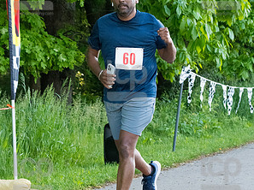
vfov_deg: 9.7
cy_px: 83
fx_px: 1121
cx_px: 127
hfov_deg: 12.9
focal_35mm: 153
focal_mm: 70
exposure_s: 1/1600
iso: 4000
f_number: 5.6
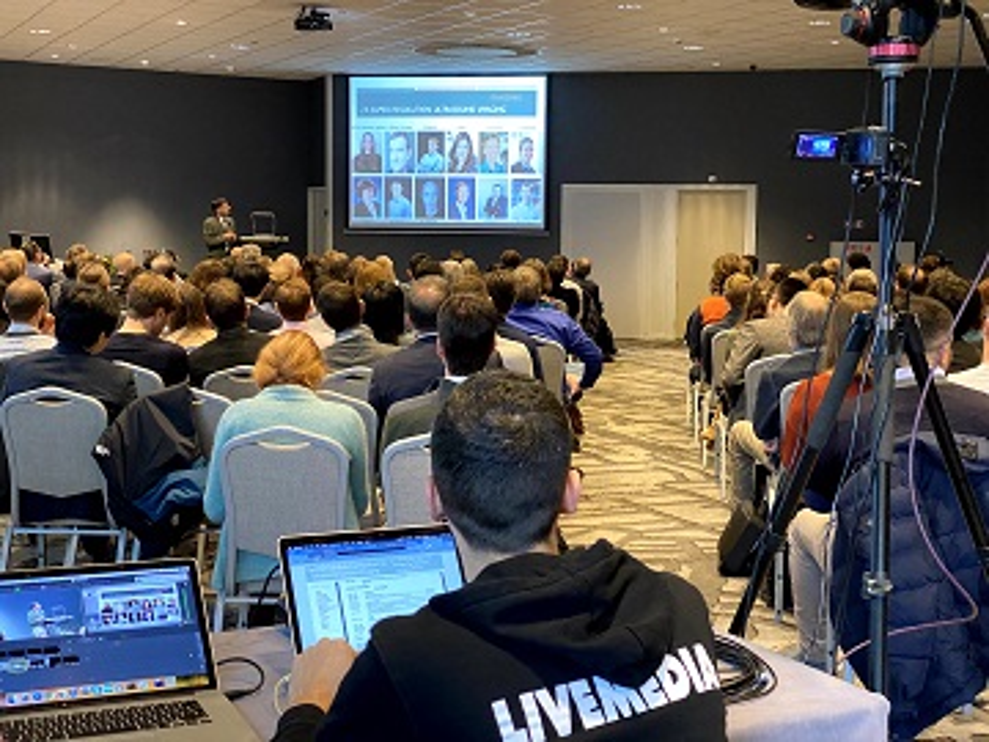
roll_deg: -0.9
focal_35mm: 52
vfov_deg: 28.0
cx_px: 494
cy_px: 371
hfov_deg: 36.8
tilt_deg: -4.7
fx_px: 1486
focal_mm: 6
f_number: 2
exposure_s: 1/50
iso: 500
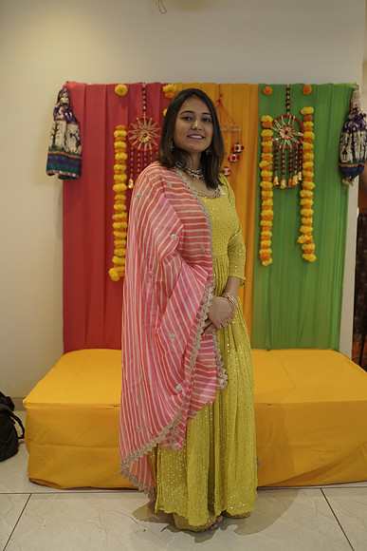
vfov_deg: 54.4
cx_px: 184
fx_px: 535
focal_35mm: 35
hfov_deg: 37.9
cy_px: 276
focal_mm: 35
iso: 500
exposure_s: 1/160
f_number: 1.6
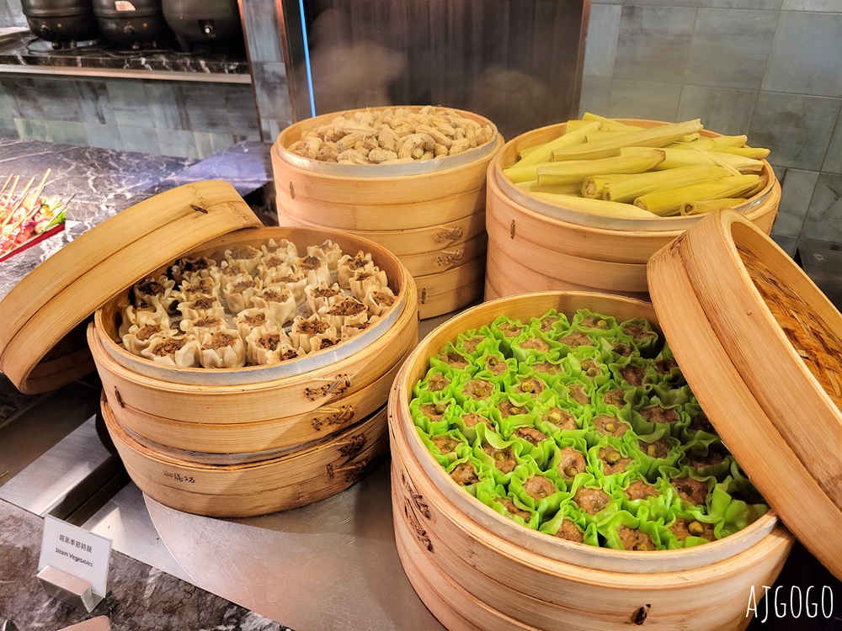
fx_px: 632
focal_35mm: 26
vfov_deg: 53.1
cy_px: 316
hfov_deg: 67.3
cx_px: 421
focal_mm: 5.4
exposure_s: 1/40
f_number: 1.8
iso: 500
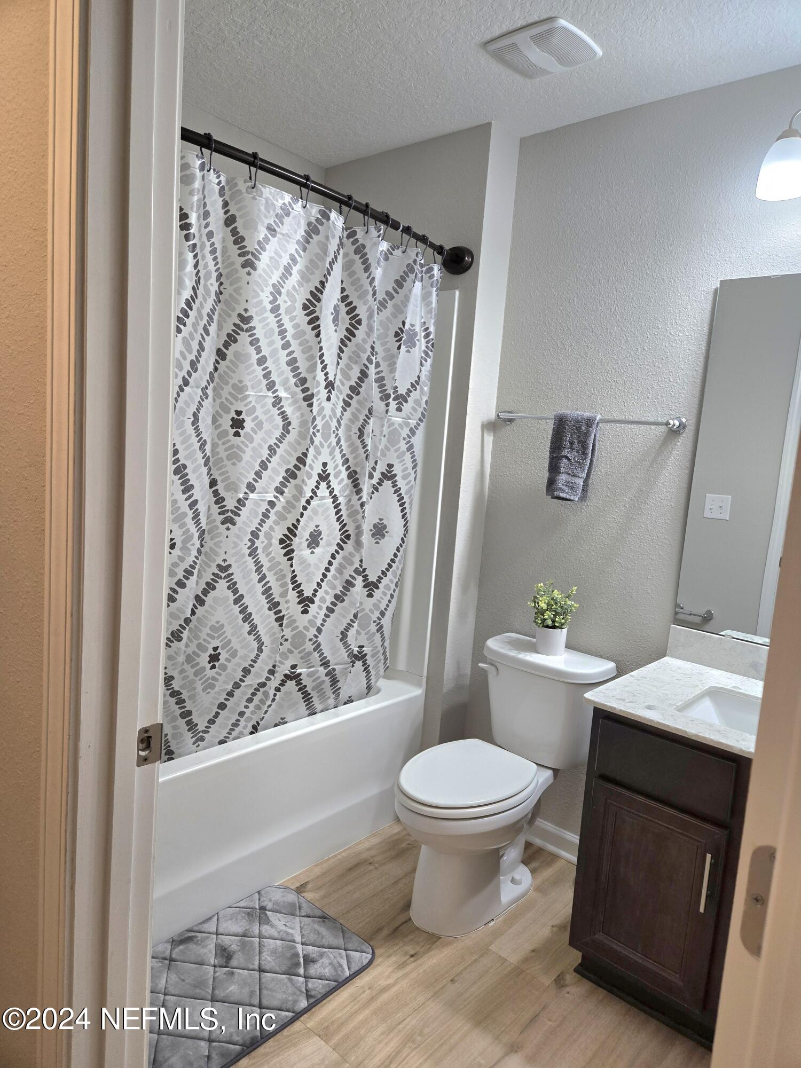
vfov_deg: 73.9
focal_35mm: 23
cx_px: 400
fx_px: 710
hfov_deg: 58.9
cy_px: 534
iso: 100
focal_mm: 5.4
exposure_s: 1/120
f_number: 1.8
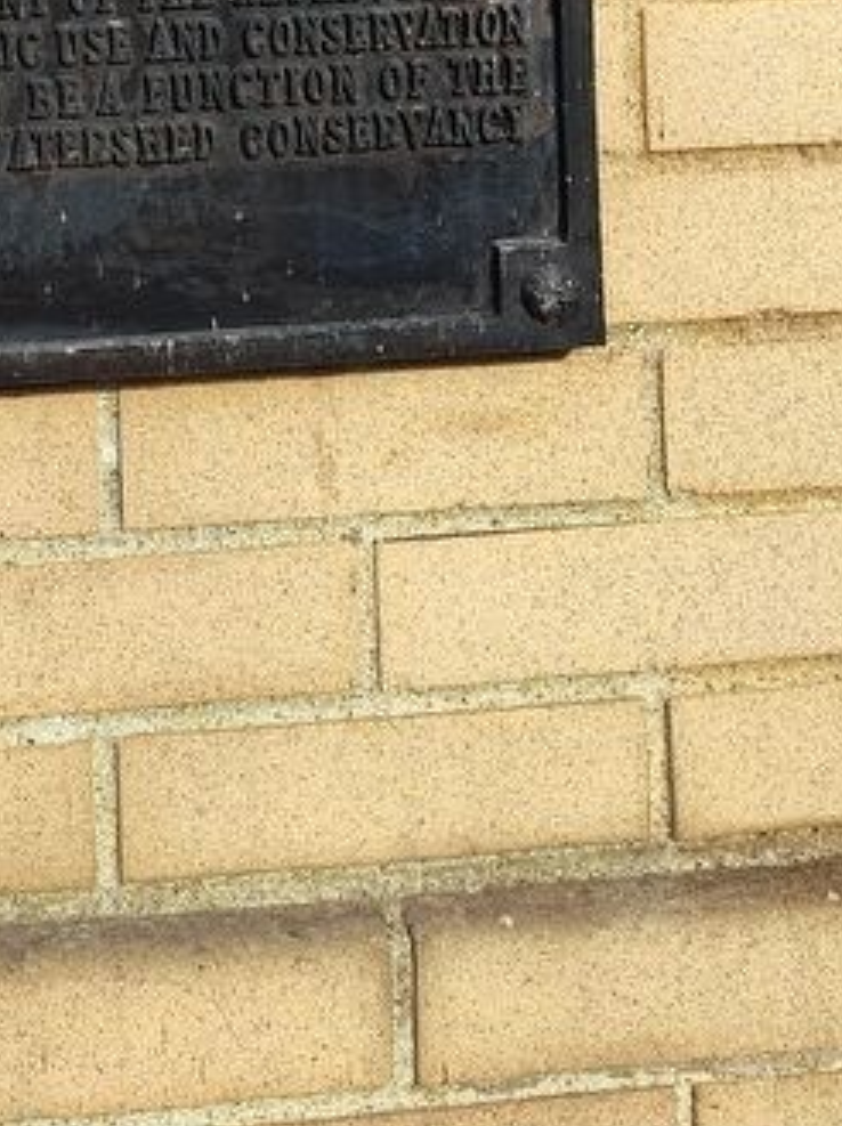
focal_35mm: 56
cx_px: 192
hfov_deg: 25.7
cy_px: -240
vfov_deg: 29.4
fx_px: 1820
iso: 100
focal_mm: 5.56
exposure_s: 1/649
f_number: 1.8
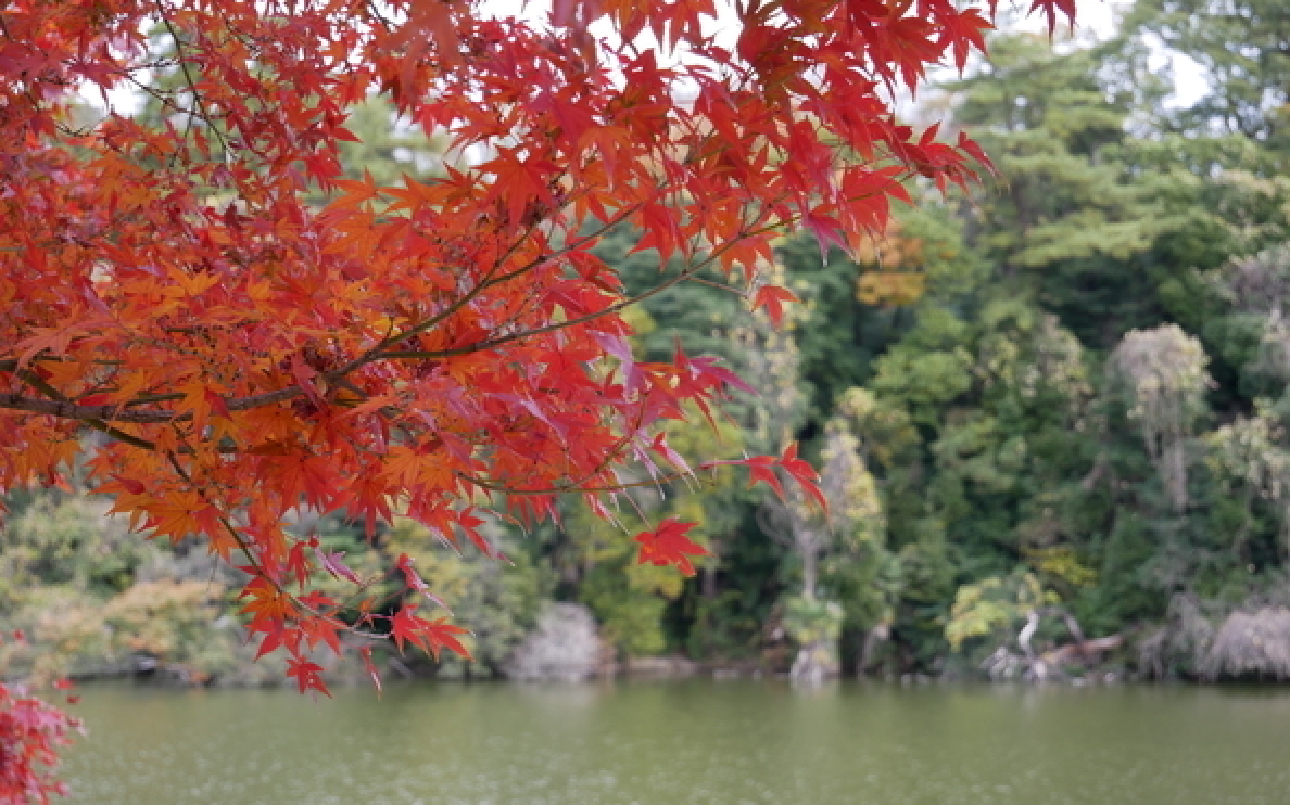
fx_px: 2109
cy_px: 379
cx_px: 643
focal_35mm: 60
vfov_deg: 21.6
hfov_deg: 34.0
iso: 200
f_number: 4.7
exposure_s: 1/100
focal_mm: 28
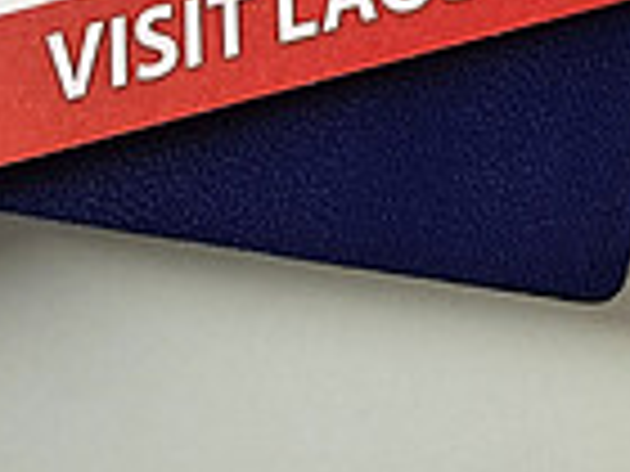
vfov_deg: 12.4
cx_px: 423
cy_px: -411
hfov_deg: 18.2
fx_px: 1966
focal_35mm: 108
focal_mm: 4.2
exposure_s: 1/129
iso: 40
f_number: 1.7
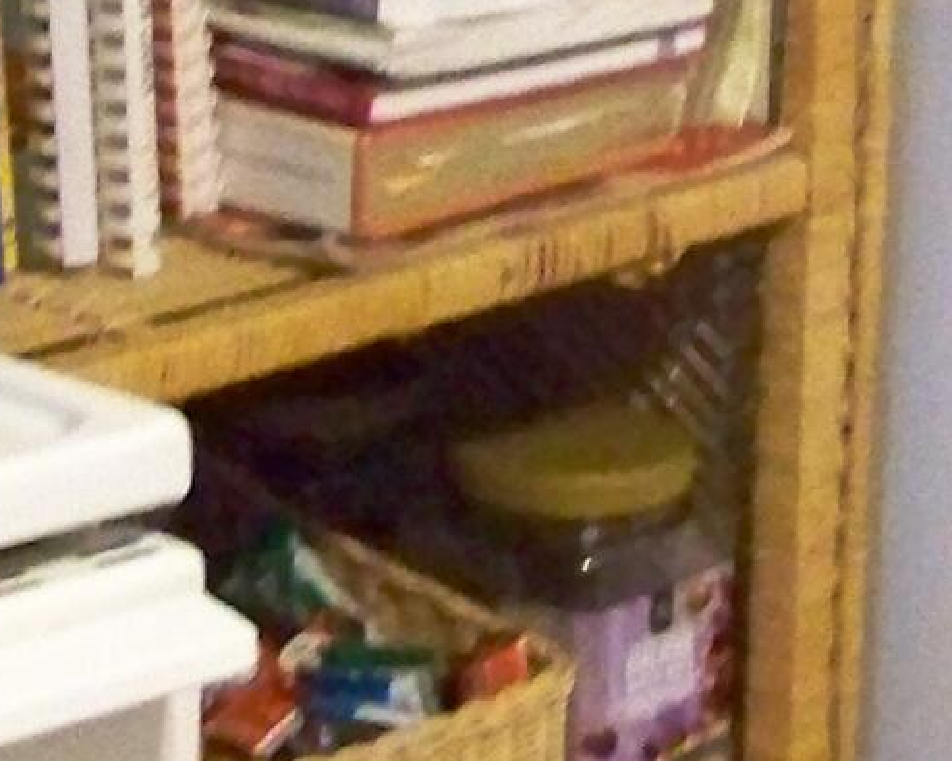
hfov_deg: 9.8
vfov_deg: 7.8
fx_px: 5520
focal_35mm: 196
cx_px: 303
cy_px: -166
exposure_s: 1/30
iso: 1000
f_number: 2.8
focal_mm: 5.85
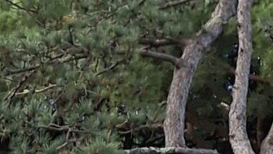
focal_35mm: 136
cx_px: -348
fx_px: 984
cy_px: 469
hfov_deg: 12.8
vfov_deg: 7.7
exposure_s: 1/533
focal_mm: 5.54
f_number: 1.8
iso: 40
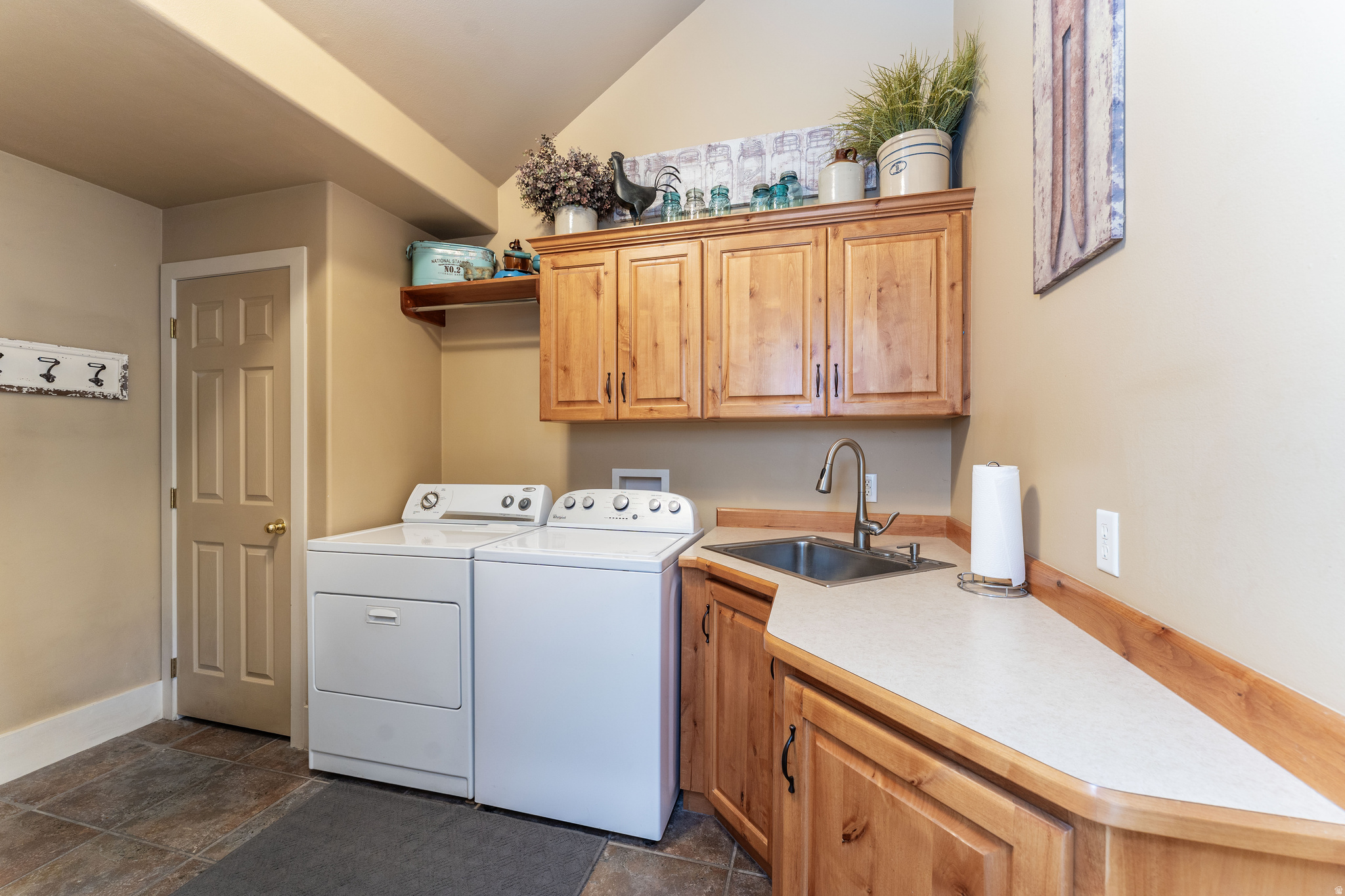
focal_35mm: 14
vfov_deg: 81.2
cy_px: 448
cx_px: 672
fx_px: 523
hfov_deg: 104.3
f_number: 7.1
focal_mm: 14
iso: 320
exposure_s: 1/1.25
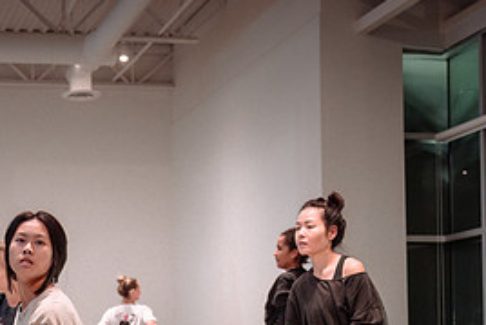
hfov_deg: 22.1
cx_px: 104
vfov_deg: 14.6
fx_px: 1229
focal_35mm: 91
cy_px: 370
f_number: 2.8
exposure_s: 1/160
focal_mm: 38
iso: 1600
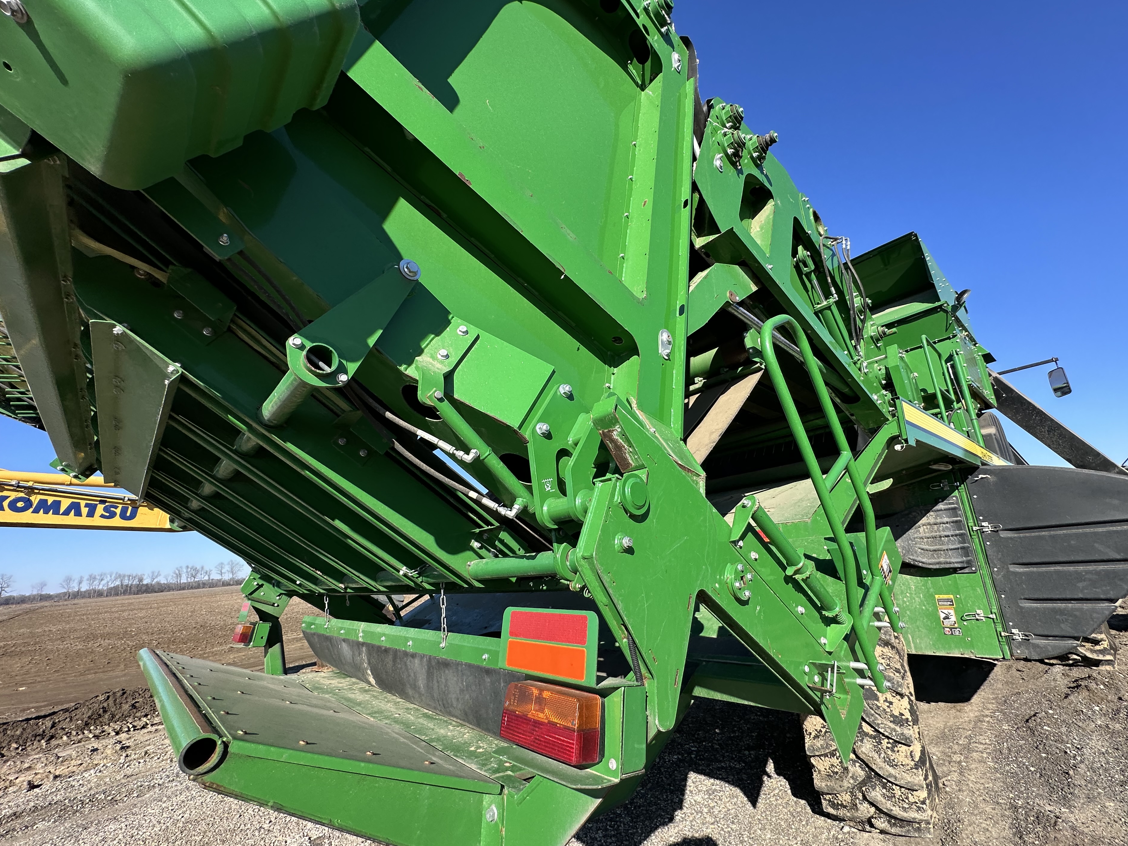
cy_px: 441
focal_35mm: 15
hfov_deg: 98.1
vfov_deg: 81.7
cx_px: 588
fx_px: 489
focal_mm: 2.22
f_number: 2.2
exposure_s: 1/1159
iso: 50
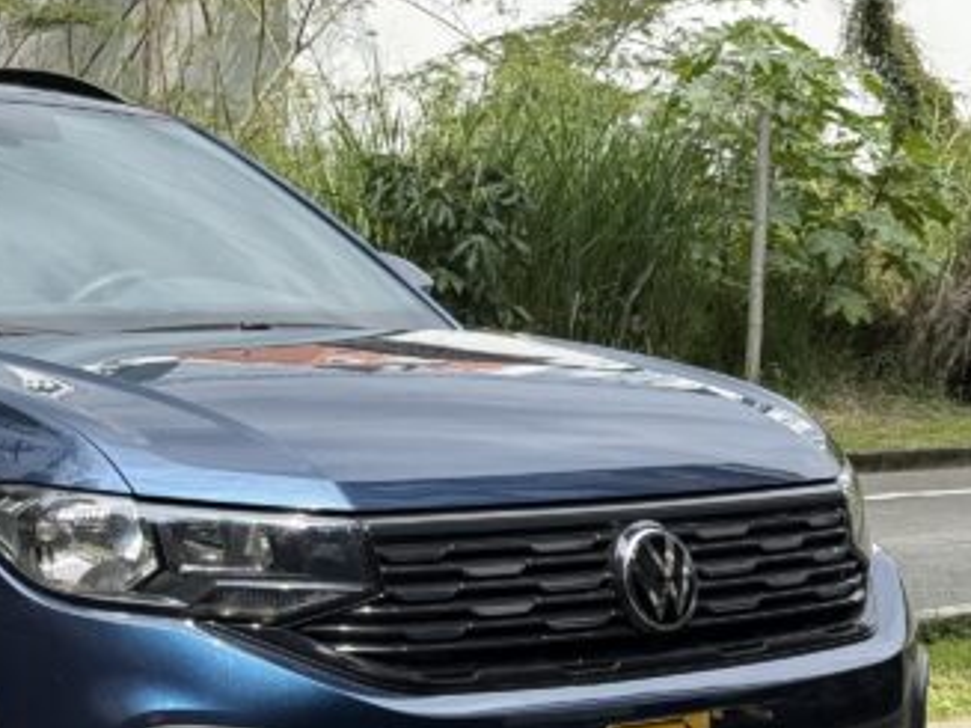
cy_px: 544
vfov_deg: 15.6
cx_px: 27
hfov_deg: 20.3
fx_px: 2636
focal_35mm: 94
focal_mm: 6.76
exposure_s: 1/2208
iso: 100
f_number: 1.78
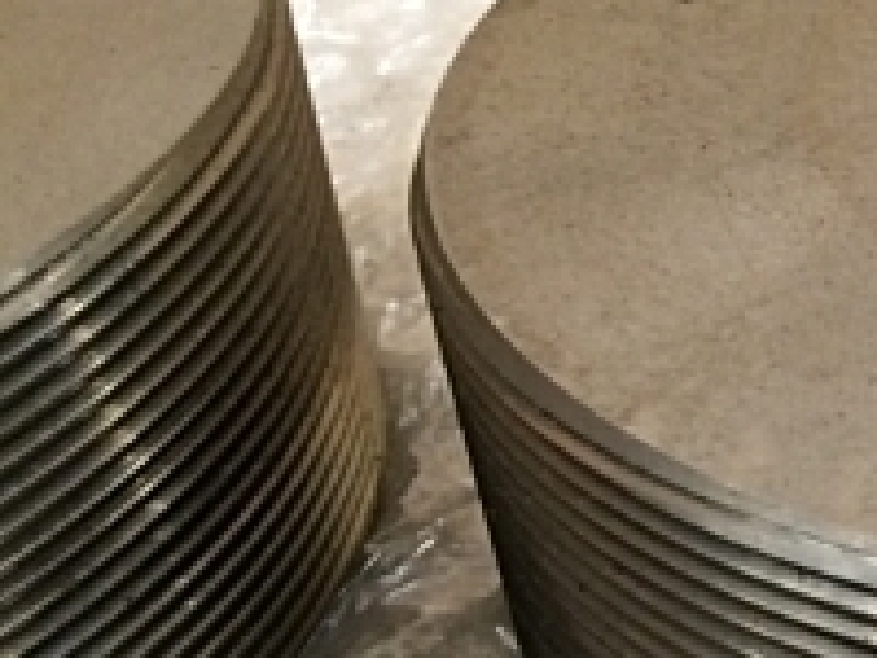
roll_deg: -0.7
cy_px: 869
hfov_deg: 18.3
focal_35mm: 93
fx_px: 2356
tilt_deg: -41.8
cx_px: 1386
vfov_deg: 15.1
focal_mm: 4.15
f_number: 2.2
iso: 100
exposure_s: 1/30
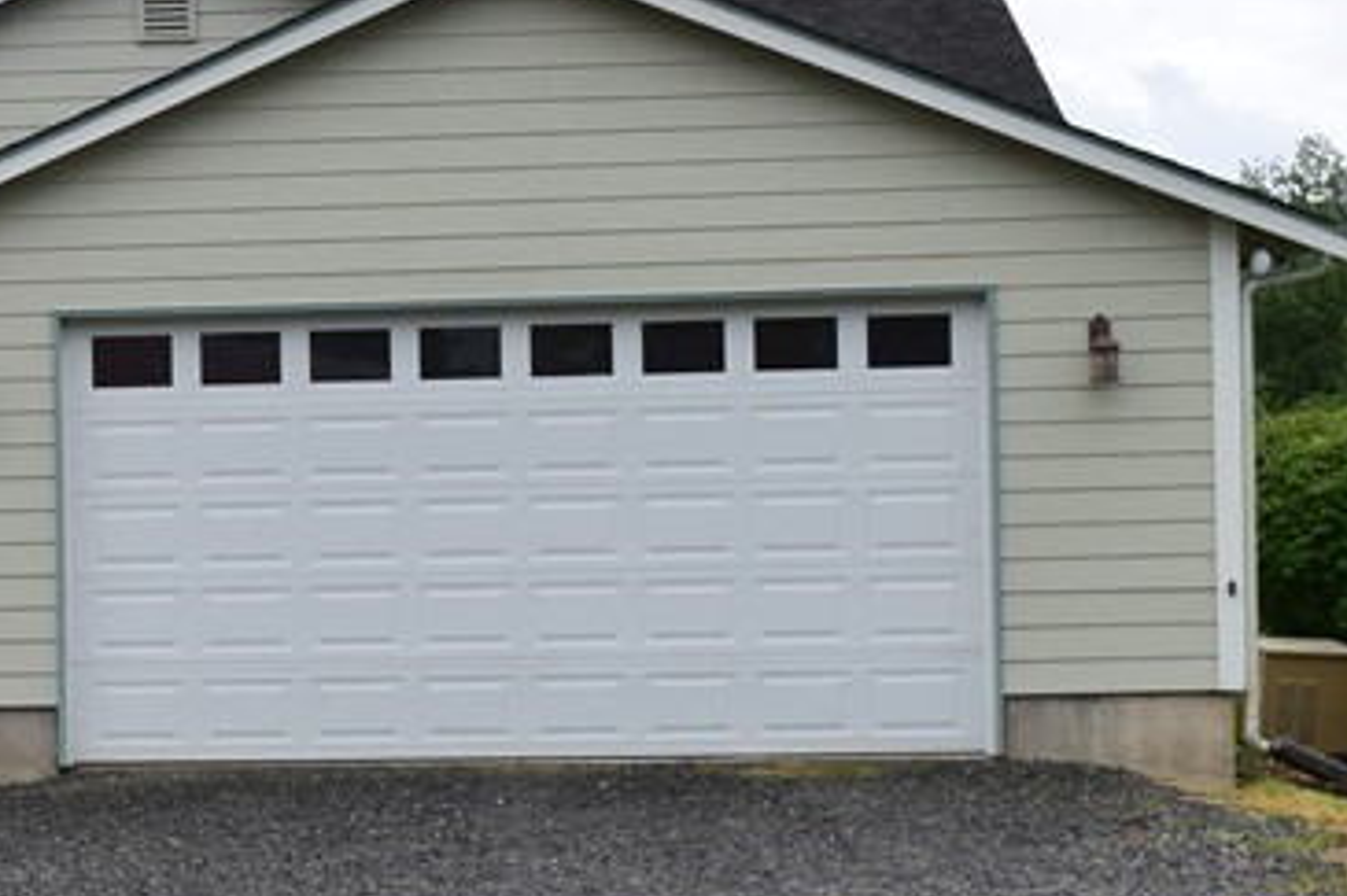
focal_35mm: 116
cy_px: 516
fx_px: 4338
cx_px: -450
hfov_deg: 16.6
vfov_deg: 11.8
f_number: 11
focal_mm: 26
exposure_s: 1/400
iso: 400
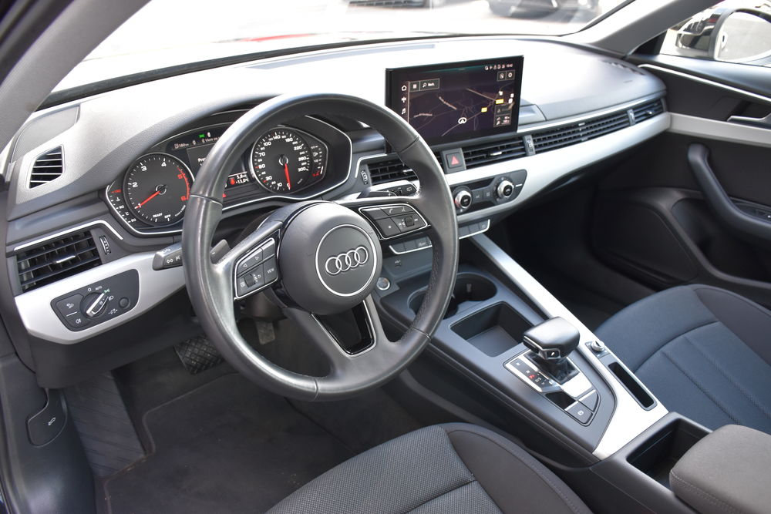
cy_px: 257
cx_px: 386
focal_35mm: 30
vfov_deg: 43.6
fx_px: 643
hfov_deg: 61.9
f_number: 4
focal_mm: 20
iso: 640
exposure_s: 1/60
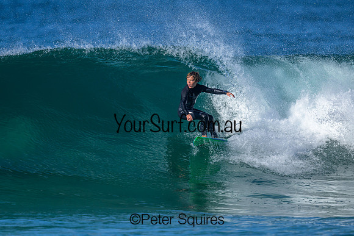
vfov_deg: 1.6
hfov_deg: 2.4
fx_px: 8311
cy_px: 111
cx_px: 187
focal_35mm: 845
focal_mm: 800
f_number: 6.3
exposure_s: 1/2000
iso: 280
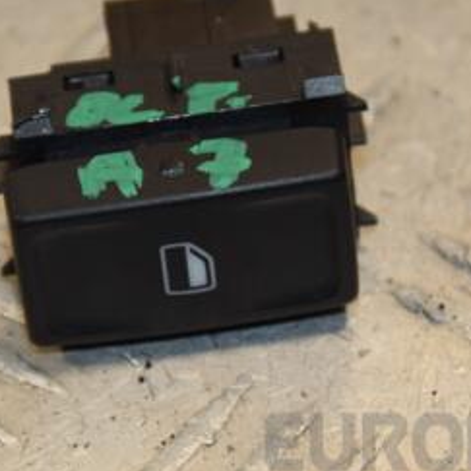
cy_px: 184
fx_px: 5096
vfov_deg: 5.3
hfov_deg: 5.3
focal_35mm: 331
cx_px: 229
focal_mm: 105
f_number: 7.1
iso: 800
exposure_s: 1/200
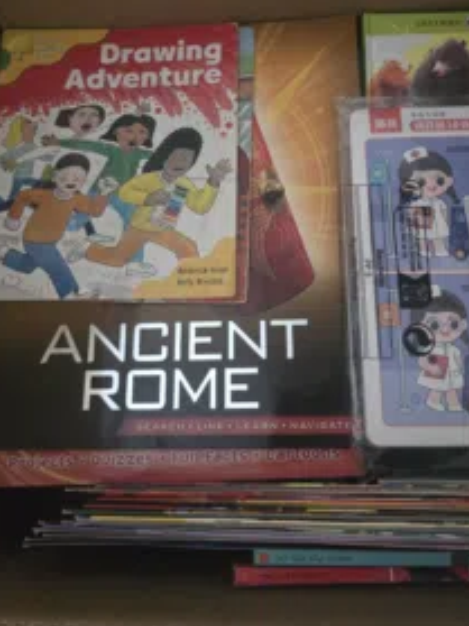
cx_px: 254
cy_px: 231
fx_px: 597
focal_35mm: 33
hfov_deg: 42.9
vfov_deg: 54.7
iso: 2500
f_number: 1.7
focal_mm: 6.3
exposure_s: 1/100
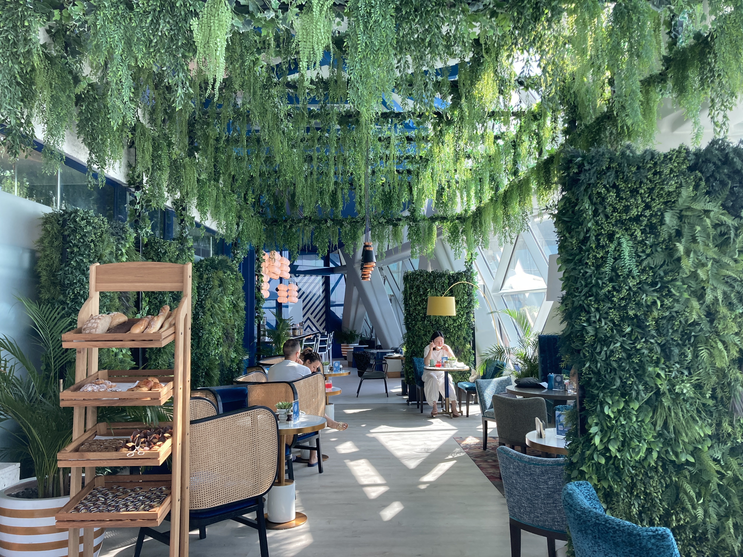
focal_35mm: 28
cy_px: 278
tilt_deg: +4.9
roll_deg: +0.2
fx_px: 601
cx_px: 372
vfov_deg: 49.7
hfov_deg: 63.4
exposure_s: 1/100
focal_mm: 3.99
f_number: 1.8
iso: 80
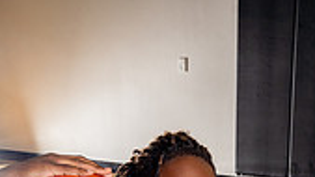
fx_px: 777
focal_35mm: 93
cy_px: 397
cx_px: 220
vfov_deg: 11.3
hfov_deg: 22.8
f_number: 8
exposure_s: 1/200
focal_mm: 33.3
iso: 640
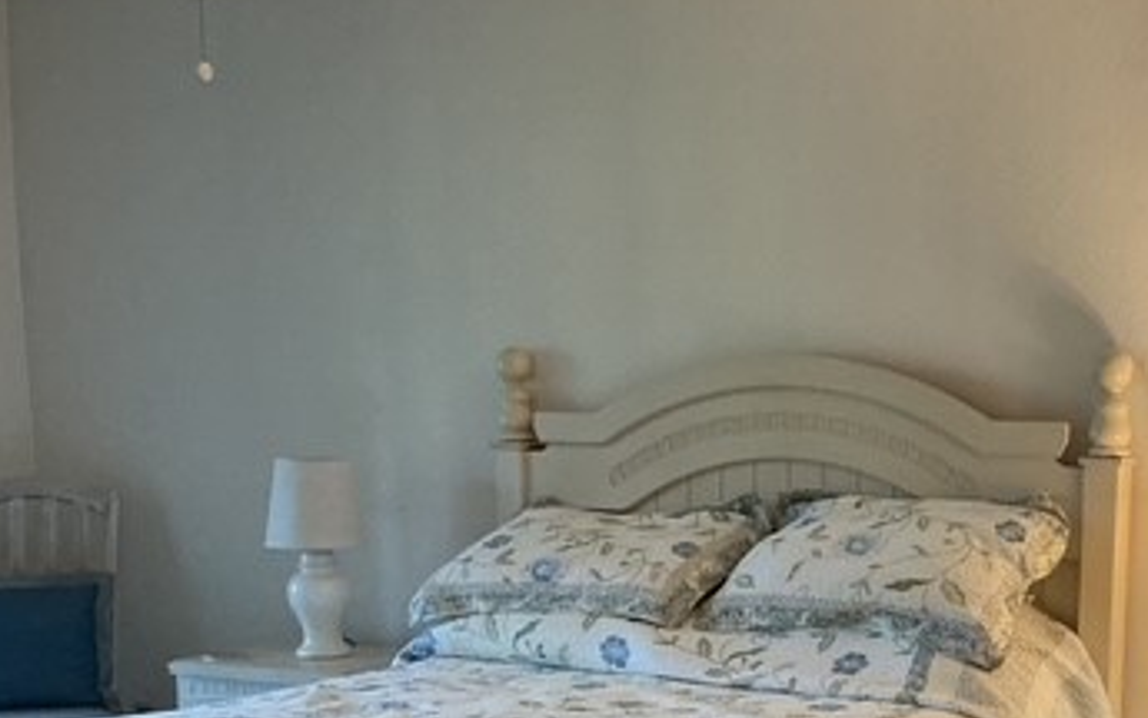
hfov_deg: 34.7
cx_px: 892
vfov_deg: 22.0
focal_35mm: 57
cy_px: 701
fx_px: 1784
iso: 160
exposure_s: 1/60
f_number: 1.8
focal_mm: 3
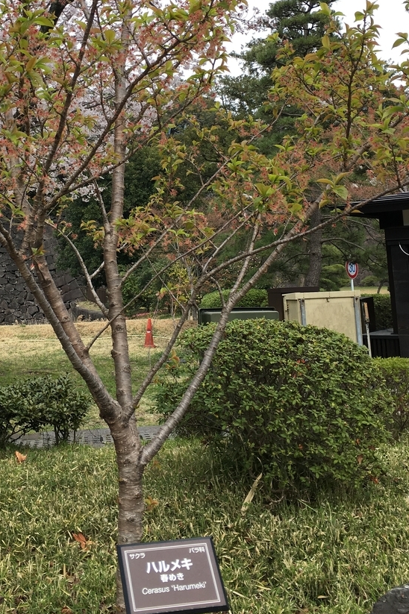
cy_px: 195
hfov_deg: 30.1
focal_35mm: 44
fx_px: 750
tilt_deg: +7.4
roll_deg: +2.0
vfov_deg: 43.8
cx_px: 119
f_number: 2.2
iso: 25
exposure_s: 1/538
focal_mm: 4.15
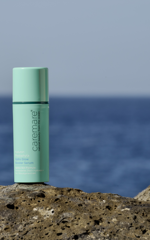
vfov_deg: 7.8
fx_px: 1753
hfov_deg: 4.9
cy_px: 120
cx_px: 5
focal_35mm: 268
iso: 200
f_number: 18
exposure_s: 1/250
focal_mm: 175
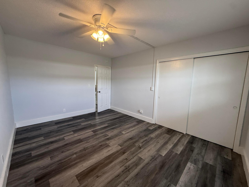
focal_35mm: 14
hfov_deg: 102.1
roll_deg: -1.9
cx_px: 124
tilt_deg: -7.2
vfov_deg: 85.7
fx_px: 101
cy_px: 94
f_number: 2.2
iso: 160
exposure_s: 1/120
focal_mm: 2.22
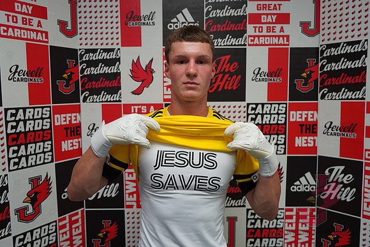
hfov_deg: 65.5
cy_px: 124
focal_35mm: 28
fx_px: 288
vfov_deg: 46.4
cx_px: 185
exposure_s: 1/160
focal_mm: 28
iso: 800
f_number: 4
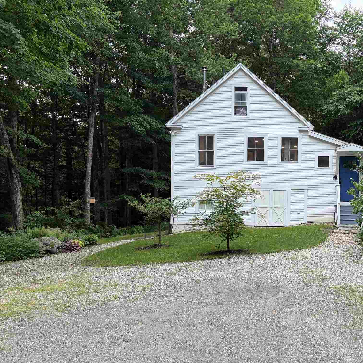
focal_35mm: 43
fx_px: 510
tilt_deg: -0.4
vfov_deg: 39.1
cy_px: 203
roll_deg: -0.8
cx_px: 280
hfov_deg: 38.0
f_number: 1.78
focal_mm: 6.76
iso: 100
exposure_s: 1/121
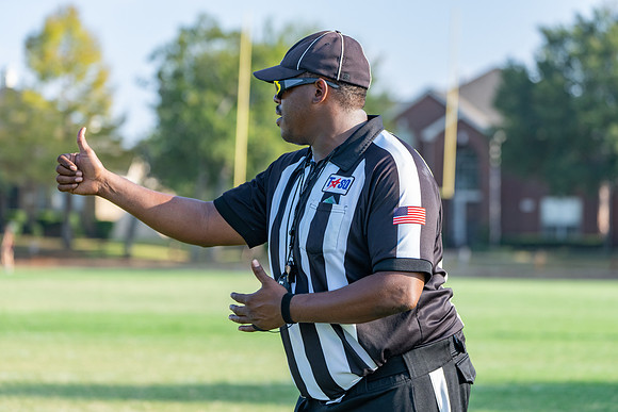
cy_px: 206
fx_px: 3039
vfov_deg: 7.8
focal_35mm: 177
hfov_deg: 11.6
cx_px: 309
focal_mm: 177
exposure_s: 1/500
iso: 320
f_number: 5.6
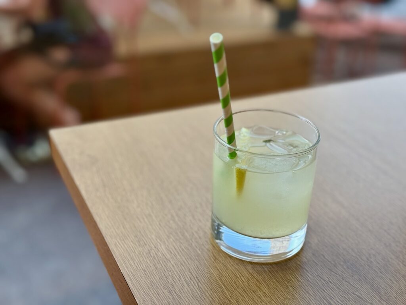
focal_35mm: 48
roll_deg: -1.8
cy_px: 152
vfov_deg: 30.3
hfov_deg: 39.7
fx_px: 563
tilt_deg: -27.7
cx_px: 203
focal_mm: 6.76
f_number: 1.78
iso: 64
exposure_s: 1/377
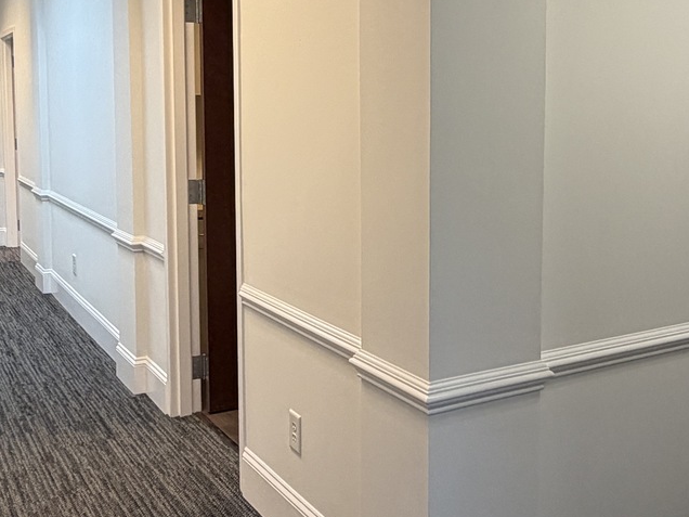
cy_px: 183
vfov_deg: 32.7
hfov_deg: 42.5
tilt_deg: -4.9
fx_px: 876
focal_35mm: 44
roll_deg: +0.0
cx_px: 440
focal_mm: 2.22
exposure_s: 1/120
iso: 200
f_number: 2.2
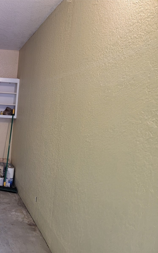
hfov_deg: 33.2
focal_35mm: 34
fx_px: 234
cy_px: 126
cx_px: -10
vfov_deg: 56.7
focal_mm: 6.7
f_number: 1.8
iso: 200
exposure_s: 1/40
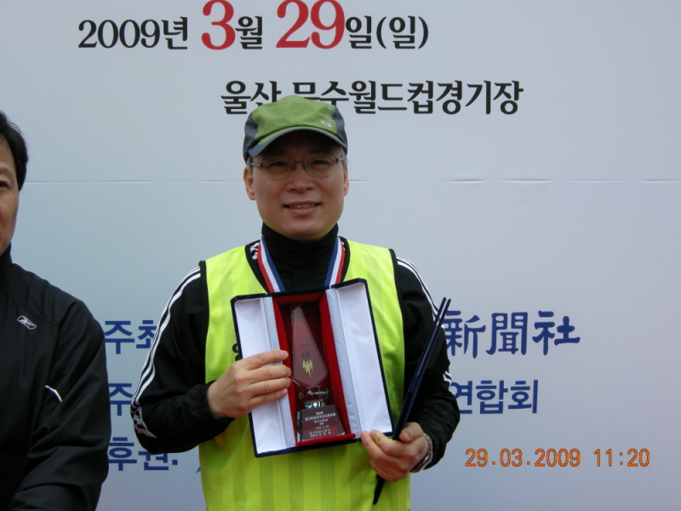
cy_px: 256
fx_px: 925
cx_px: 340
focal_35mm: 47
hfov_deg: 40.4
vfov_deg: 30.9
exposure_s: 1/234
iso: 64
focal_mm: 10.1
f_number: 5.4
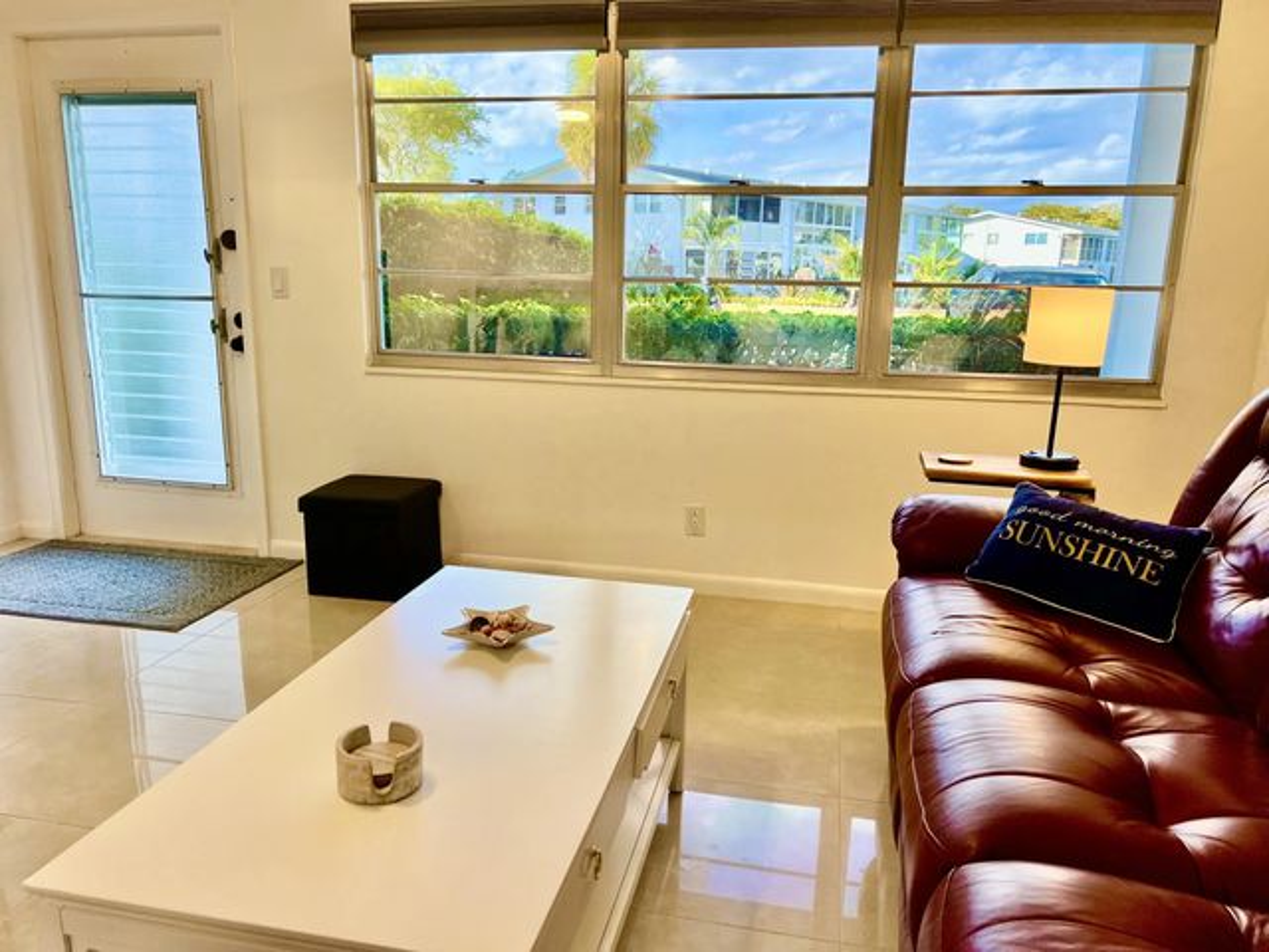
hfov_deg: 67.3
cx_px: 634
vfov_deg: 53.1
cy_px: 476
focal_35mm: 26
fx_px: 953
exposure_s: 1/120
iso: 80
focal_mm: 5.7
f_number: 1.5
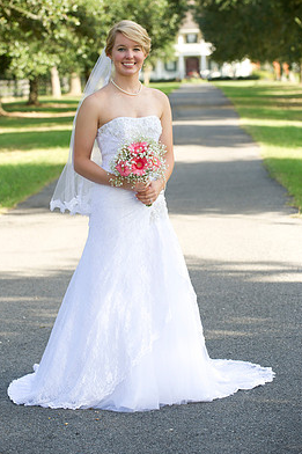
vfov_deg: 15.4
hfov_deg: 10.3
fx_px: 1675
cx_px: 138
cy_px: 202
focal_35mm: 133
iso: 320
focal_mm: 116
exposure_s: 1/250
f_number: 5
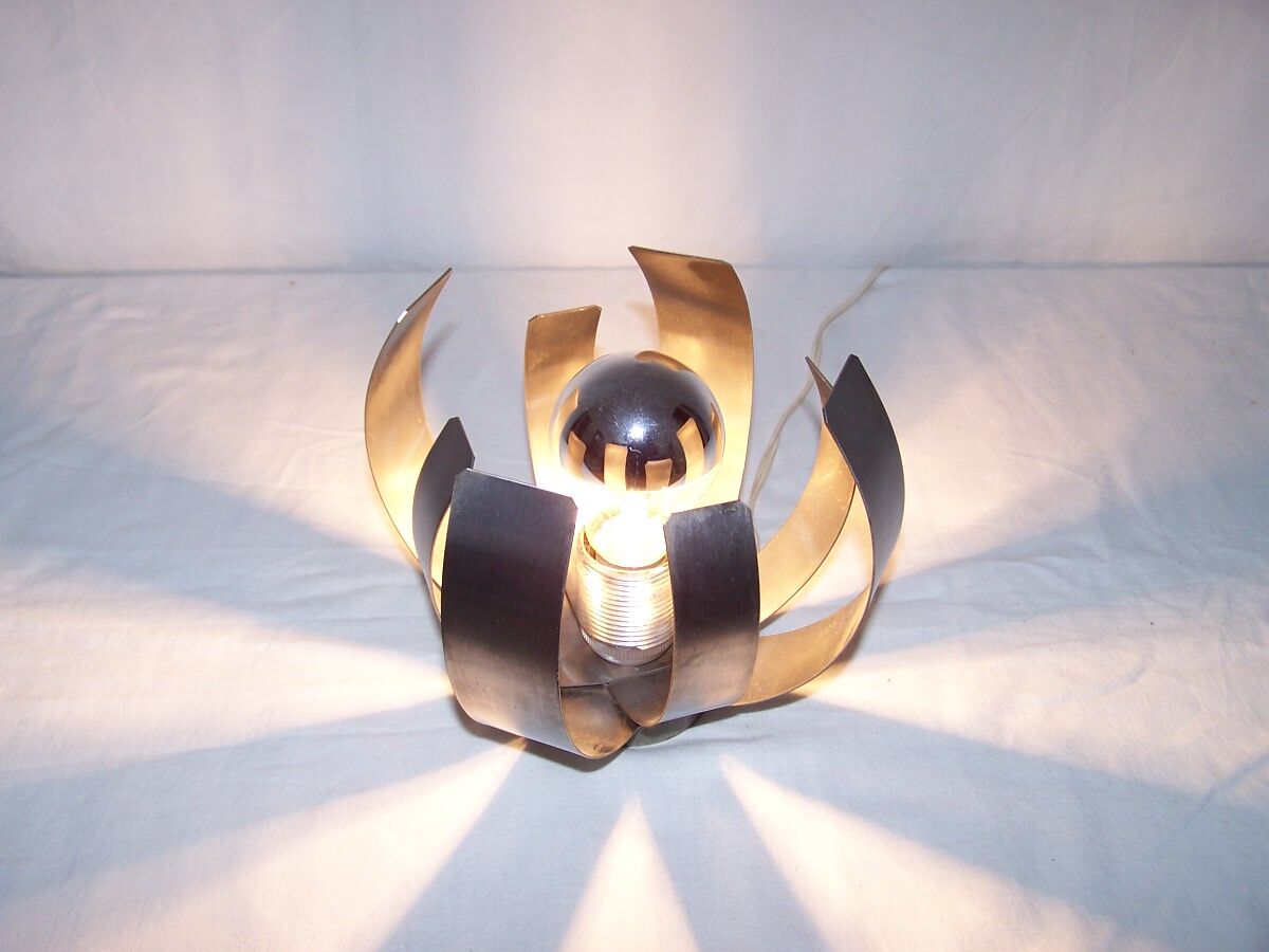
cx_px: 634
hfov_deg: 49.0
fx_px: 1393
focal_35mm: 38
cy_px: 476
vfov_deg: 37.7
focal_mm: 6.3
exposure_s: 1/60
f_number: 2.8
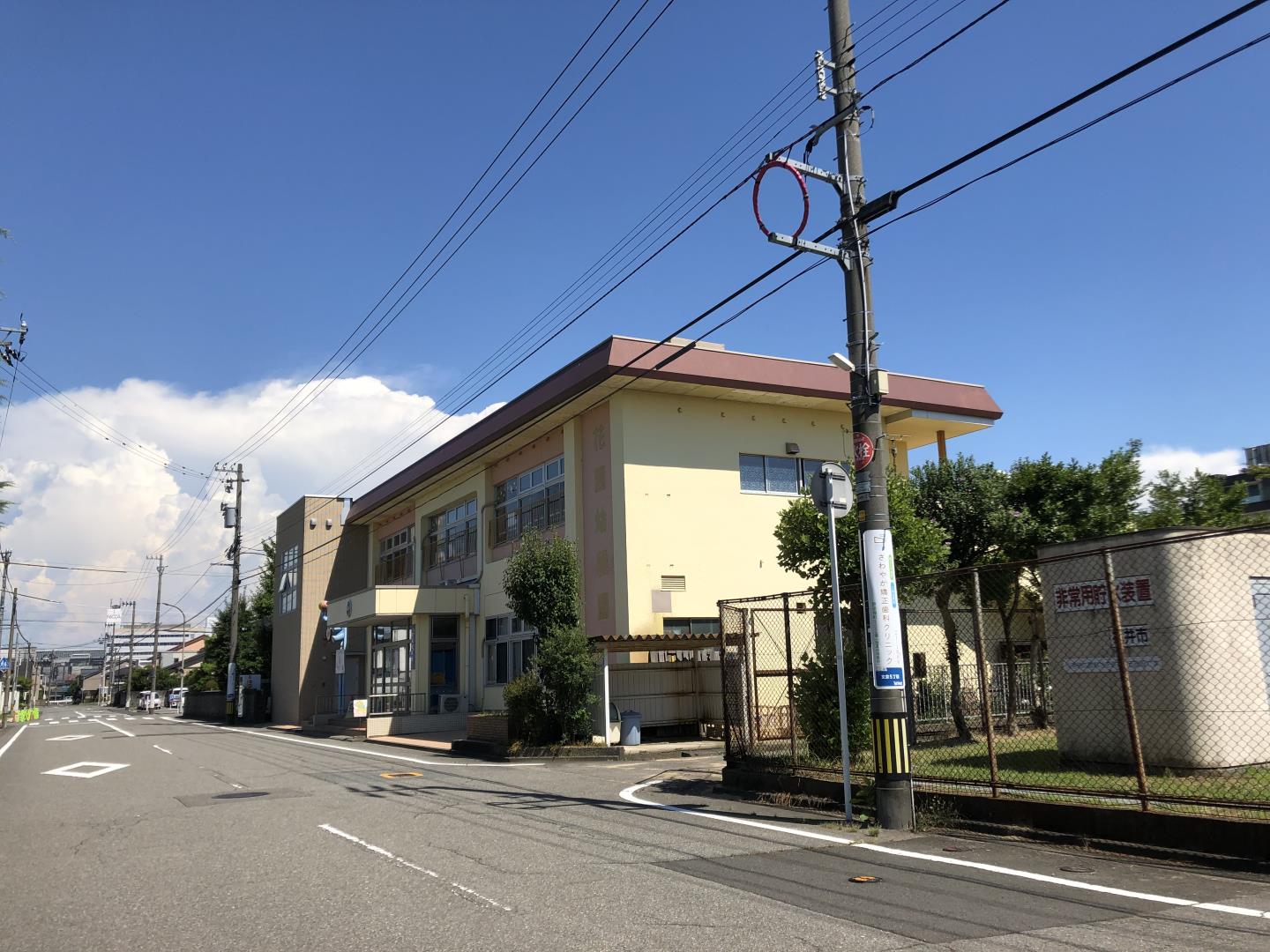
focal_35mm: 28
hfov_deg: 63.4
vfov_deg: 49.7
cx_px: 635
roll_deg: +3.6
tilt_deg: +10.7
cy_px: 476
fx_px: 1027
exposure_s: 1/2525
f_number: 1.8
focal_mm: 3.99
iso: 20
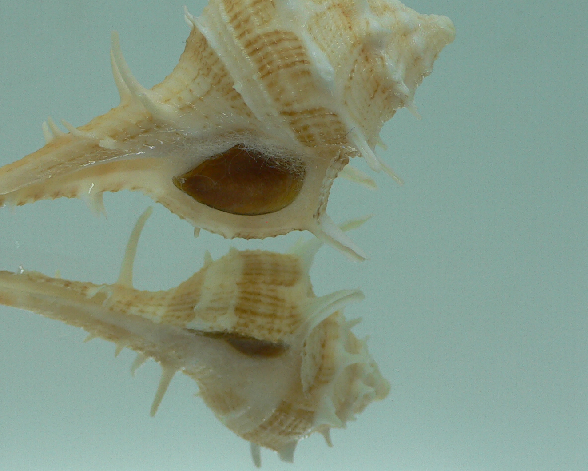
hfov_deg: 35.8
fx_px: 905
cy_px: 156
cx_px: 217
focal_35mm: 52
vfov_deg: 29.0
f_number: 2.8
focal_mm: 4.6
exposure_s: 1/80
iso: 80
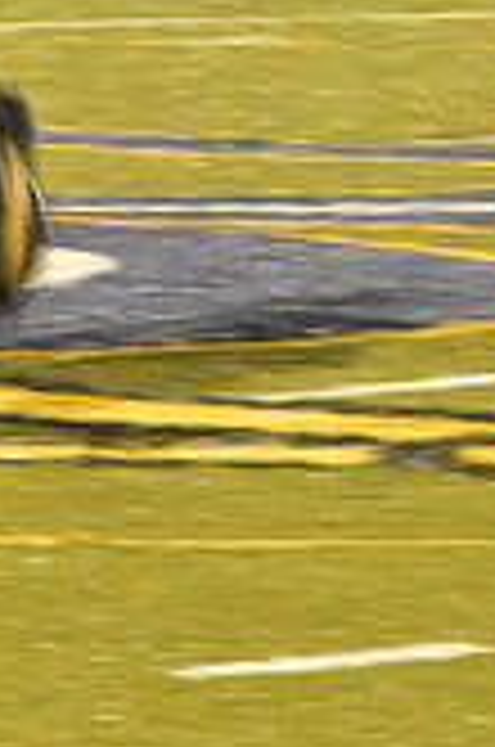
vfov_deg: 2.0
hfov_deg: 1.3
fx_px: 21766
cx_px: -11
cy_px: -9
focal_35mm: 1051
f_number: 11
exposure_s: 1/60
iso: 8000
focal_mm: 200
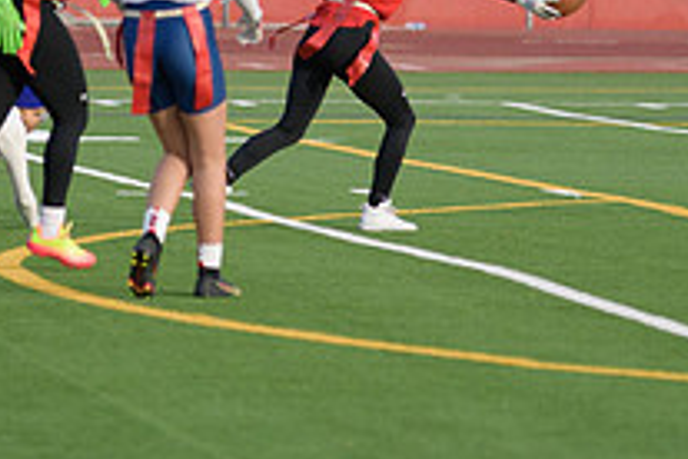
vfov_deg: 3.4
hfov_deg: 5.1
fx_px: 7759
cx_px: 359
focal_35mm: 406
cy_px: -32
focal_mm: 145
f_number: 2.8
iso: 640
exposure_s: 1/4000
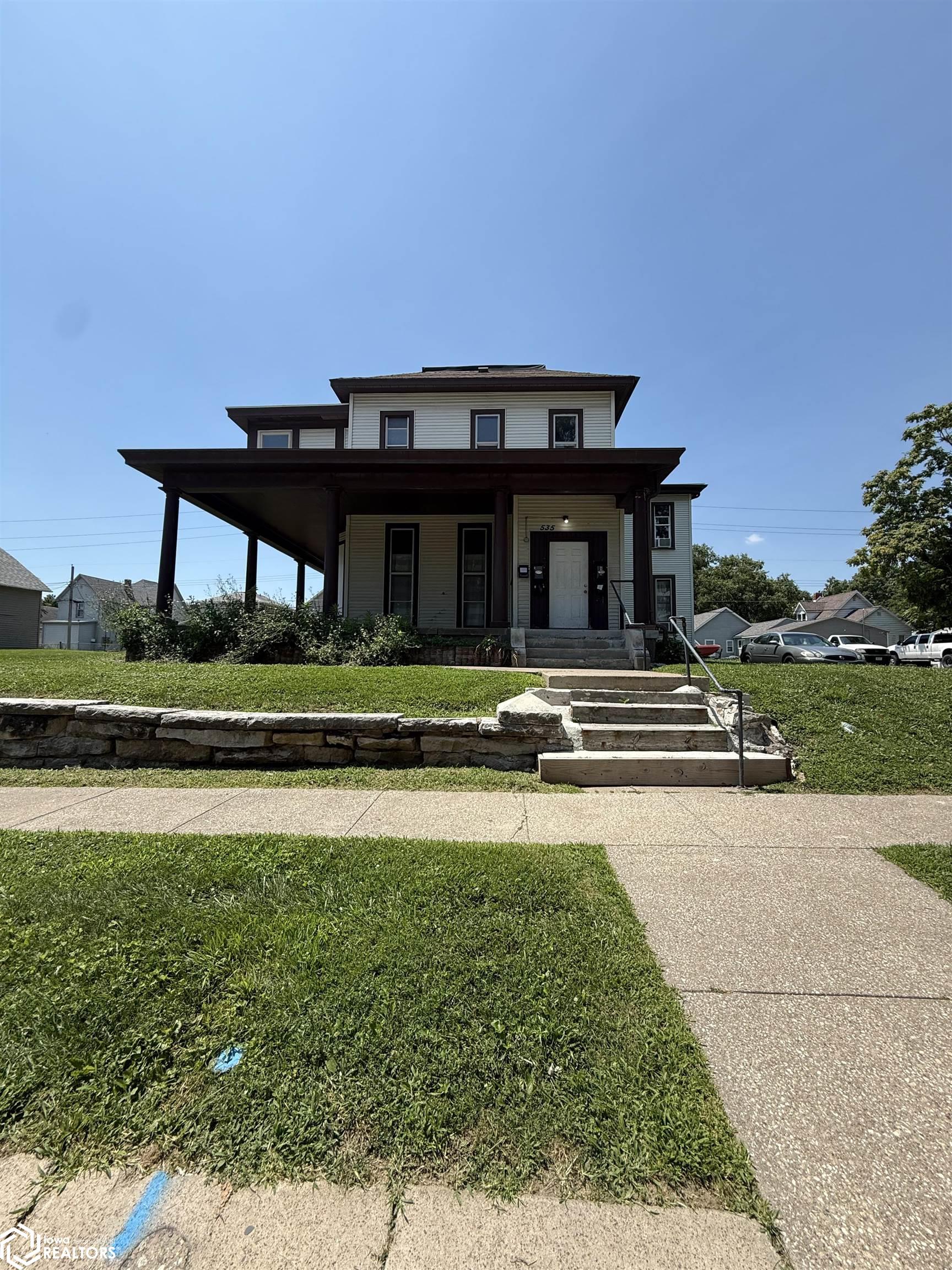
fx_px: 513
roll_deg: -0.6
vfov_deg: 102.1
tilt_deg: +5.6
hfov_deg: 85.7
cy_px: 635
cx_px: 476
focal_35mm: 14
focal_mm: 2.22
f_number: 2.2
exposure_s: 1/1189
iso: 50
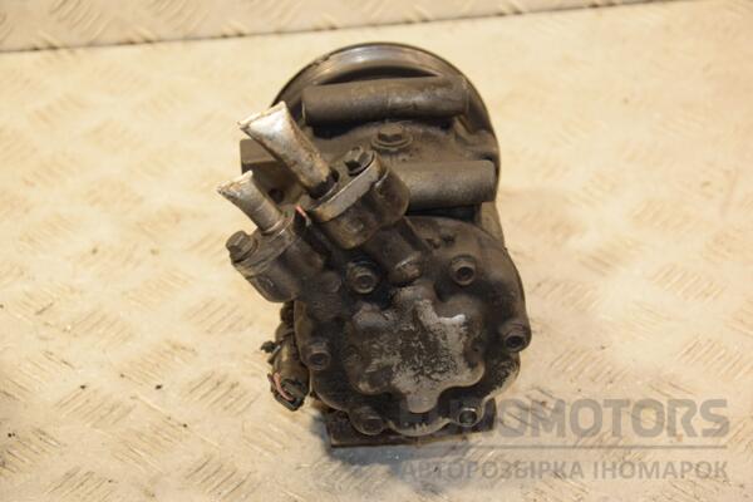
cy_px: 251
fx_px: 1820
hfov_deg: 23.4
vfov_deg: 15.7
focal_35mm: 87
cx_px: 376
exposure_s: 1/160
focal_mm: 58
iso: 800
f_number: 5
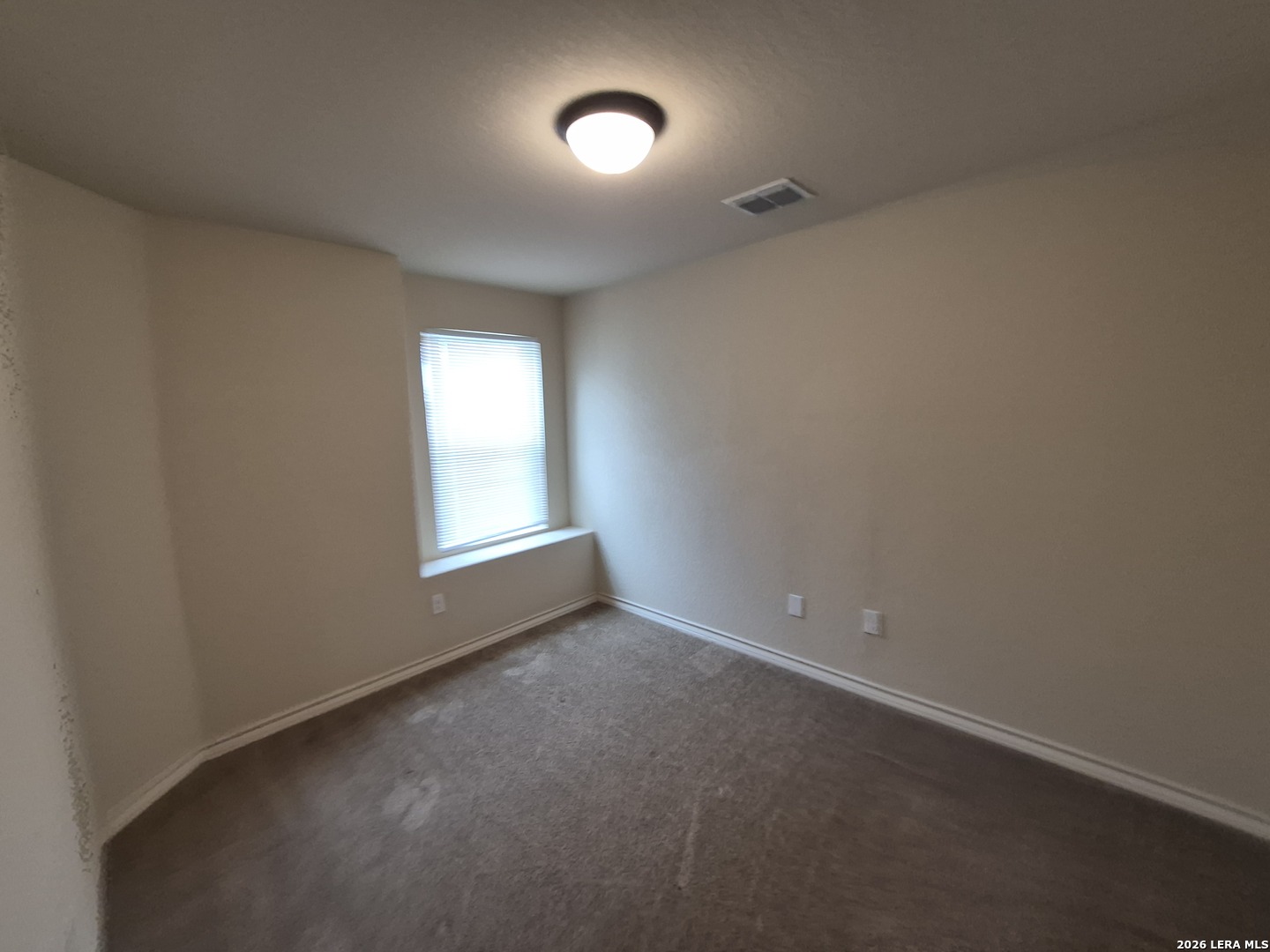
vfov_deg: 89.9
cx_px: 635
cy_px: 476
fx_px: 477
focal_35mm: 13
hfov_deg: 106.2
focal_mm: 1.74
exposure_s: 1/60
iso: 160
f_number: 2.2
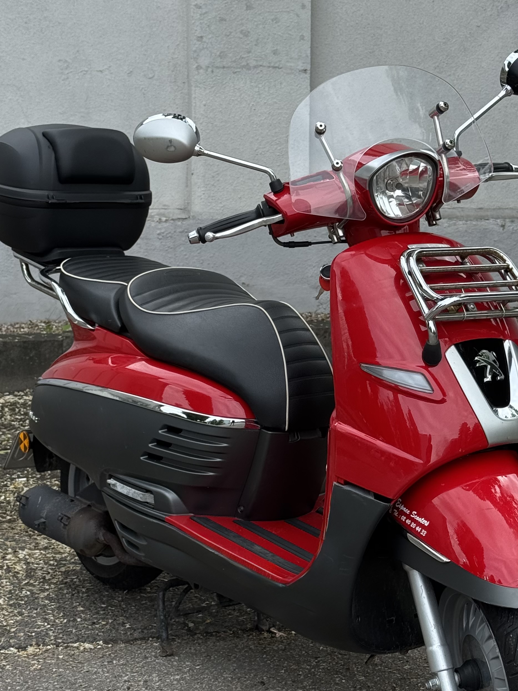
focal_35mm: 78
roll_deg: +0.7
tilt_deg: -9.0
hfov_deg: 18.9
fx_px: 1556
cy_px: 387
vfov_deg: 25.0
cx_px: 300
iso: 64
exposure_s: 1/1366
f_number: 1.78
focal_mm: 6.76
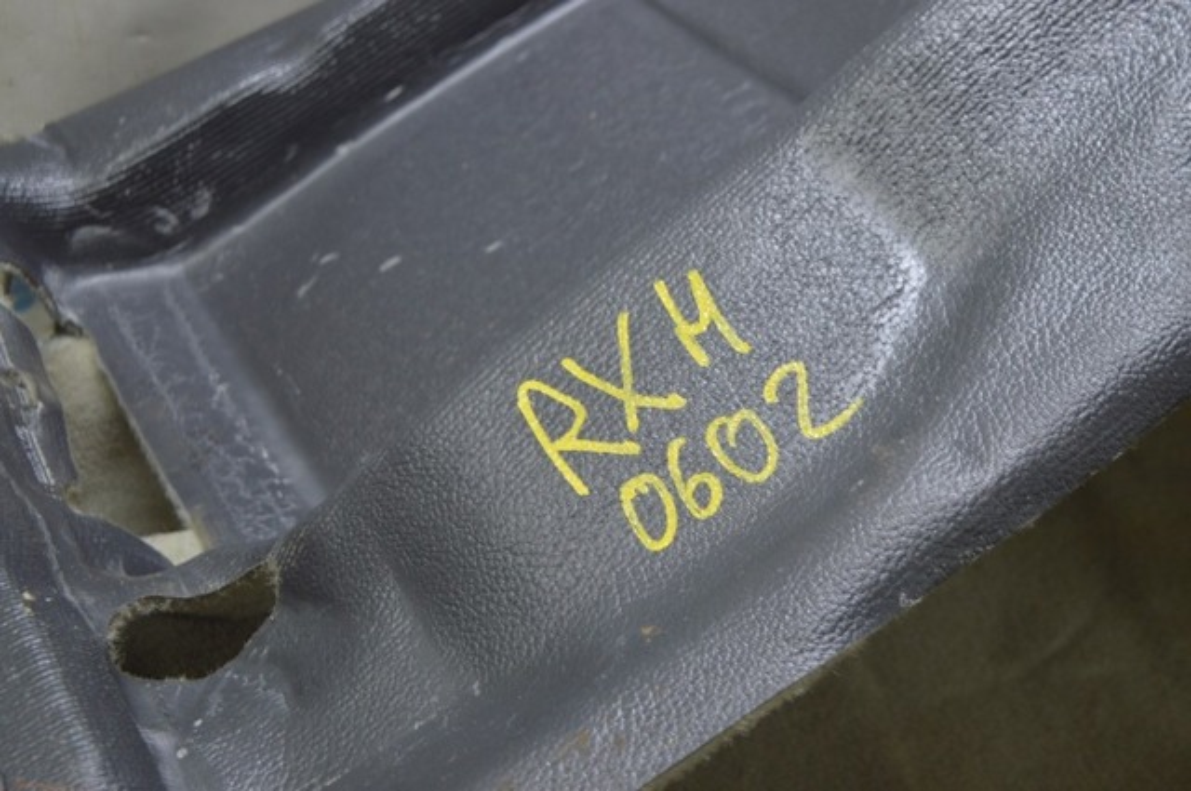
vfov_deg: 23.7
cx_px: 596
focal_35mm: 57
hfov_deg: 35.1
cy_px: 396
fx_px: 1883
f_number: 5.6
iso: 400
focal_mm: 38
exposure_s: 1/20
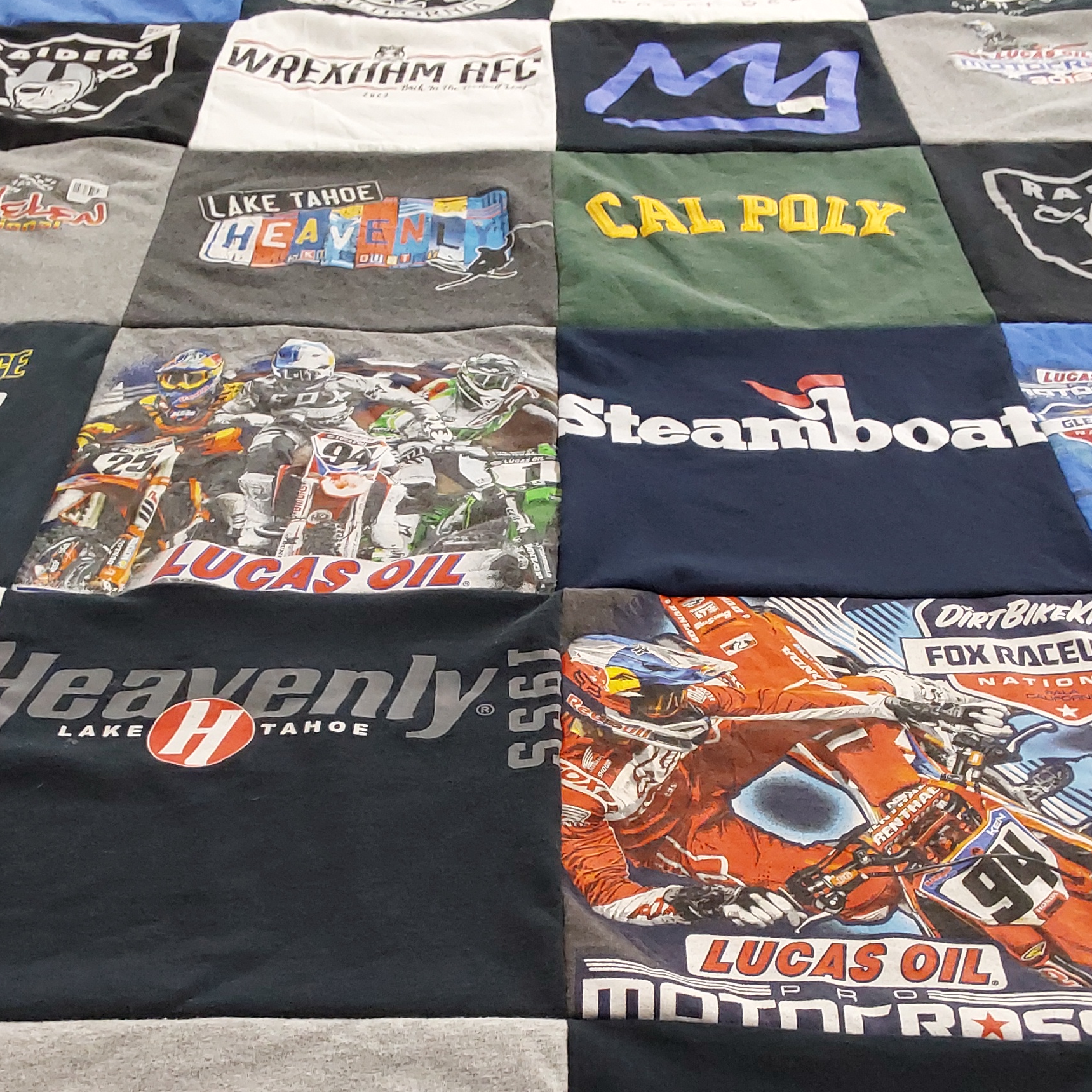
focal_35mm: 47
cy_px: 711
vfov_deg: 35.8
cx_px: 515
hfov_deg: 36.0
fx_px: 1677
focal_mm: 2.91
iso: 200
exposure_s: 1/60
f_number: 1.9
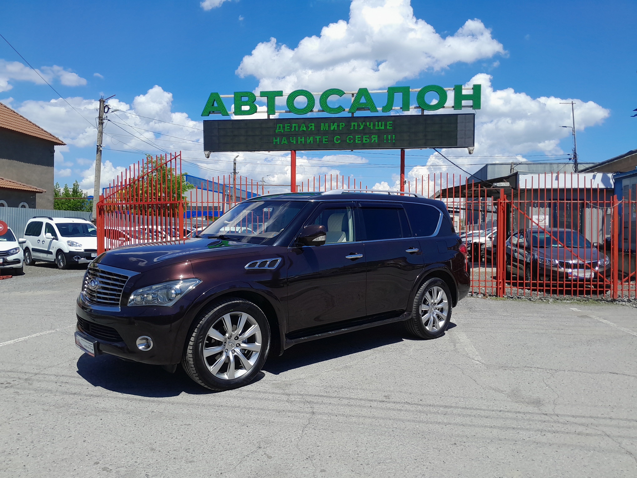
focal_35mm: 26
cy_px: 239
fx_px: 478
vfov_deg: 53.1
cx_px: 318
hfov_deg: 67.3
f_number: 1.8
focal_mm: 3.98
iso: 40
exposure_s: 1/609
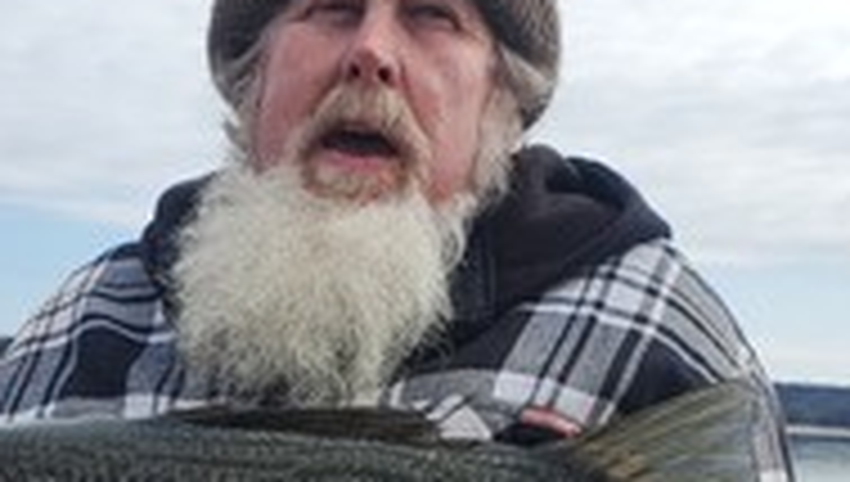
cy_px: 541
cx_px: 396
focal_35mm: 73
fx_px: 1648
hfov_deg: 28.9
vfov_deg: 16.1
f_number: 2.4
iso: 50
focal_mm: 4.3
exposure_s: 1/1446
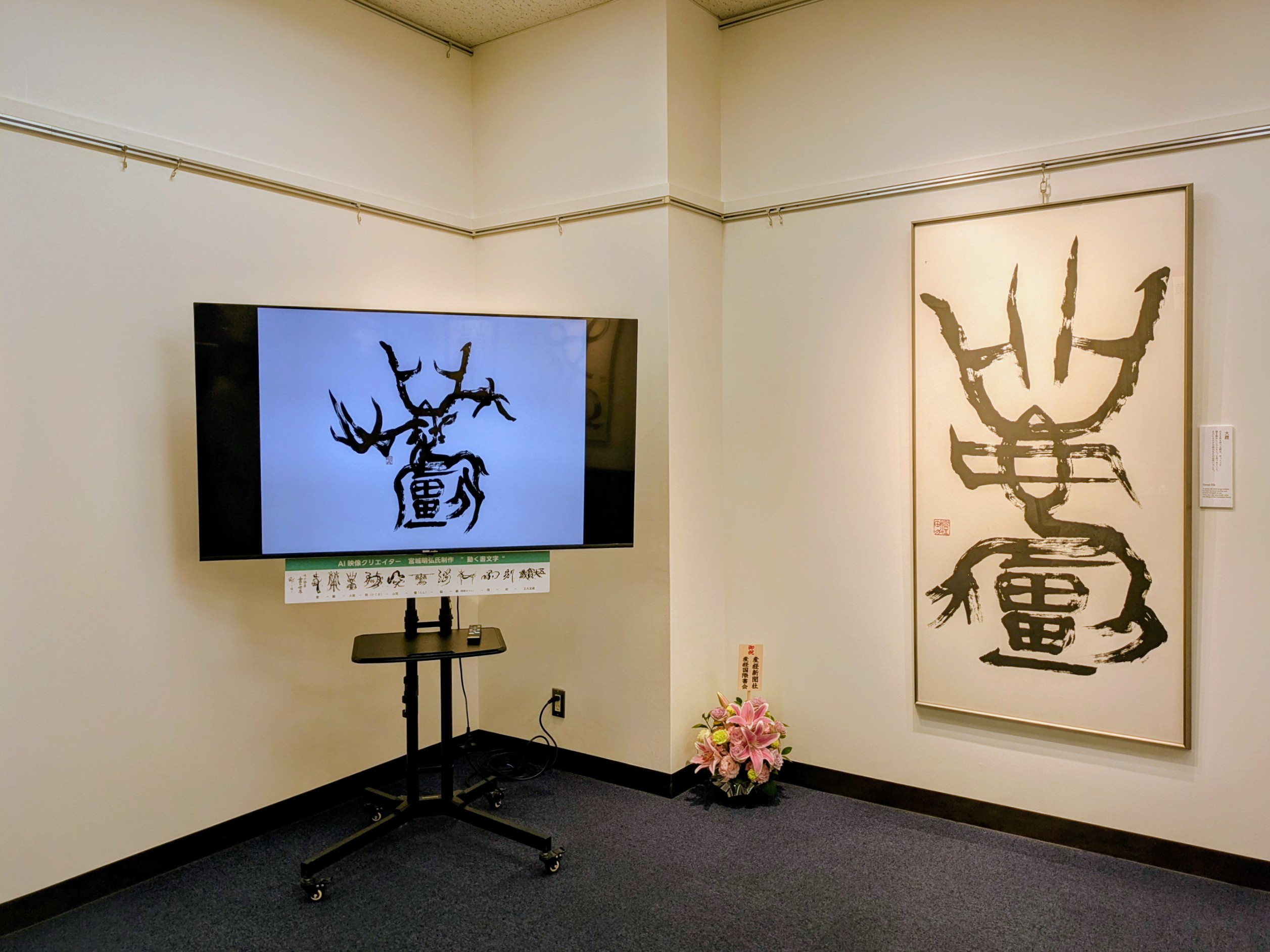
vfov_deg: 54.9
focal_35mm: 25
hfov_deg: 69.4
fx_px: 917
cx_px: 635
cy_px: 476
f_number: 1.89
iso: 40
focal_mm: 5.43
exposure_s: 1/246
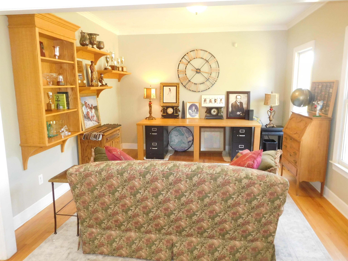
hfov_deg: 69.4
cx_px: 174
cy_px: 130
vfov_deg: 54.9
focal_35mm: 25
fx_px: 251
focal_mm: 4.5
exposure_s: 1/30
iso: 500
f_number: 3.4
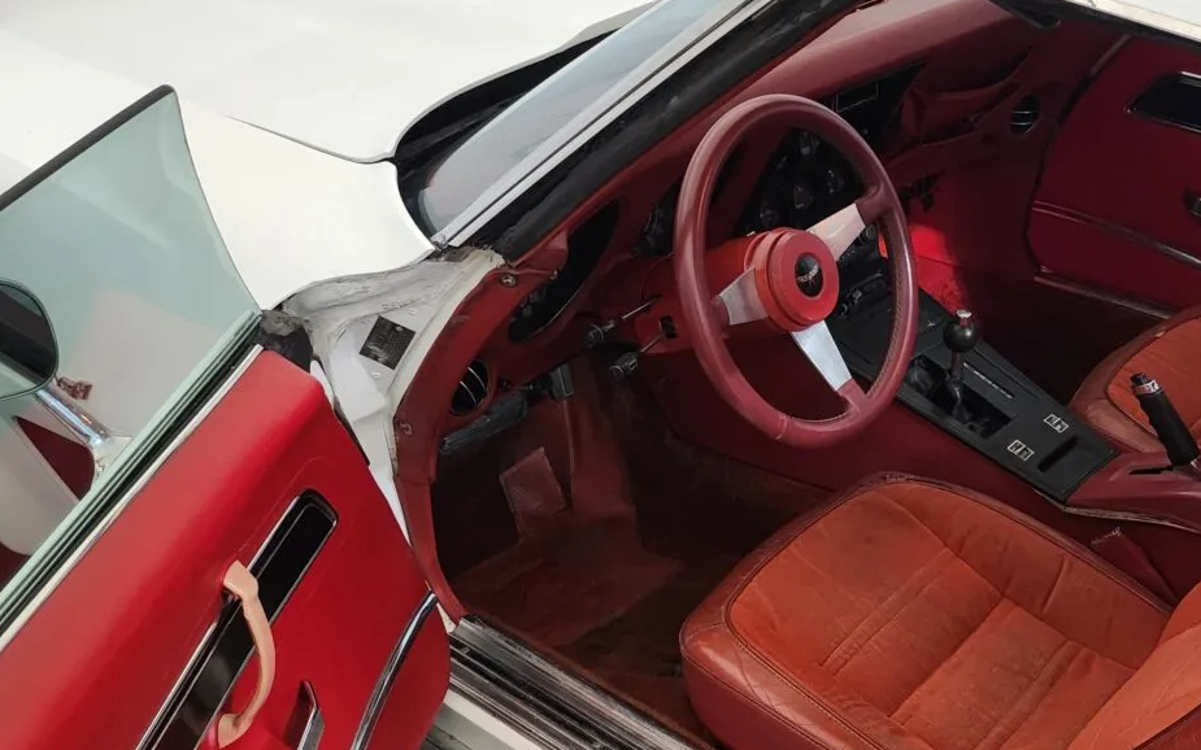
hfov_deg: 44.2
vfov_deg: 28.9
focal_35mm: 44
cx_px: 856
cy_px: 527
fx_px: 1440
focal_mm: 5
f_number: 1.8
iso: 1000
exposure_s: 1/25
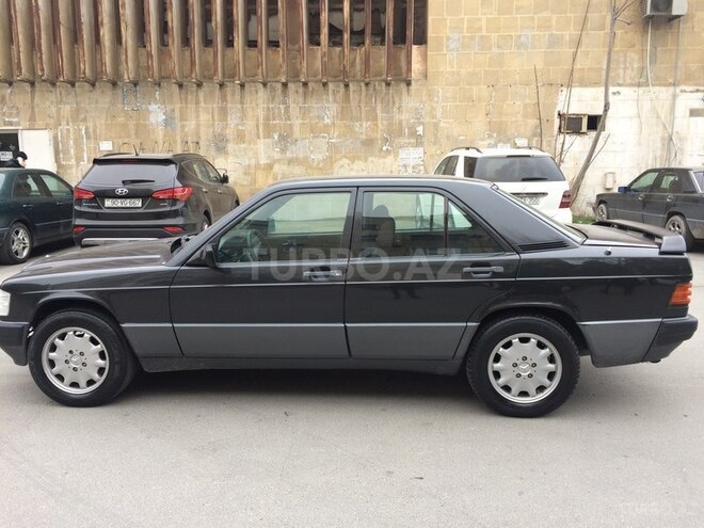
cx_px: 352
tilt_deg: -11.3
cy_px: 264
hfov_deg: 61.7
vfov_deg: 48.2
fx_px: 590
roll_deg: +0.1
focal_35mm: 29
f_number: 2.2
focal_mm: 4.15
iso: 40
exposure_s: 1/50
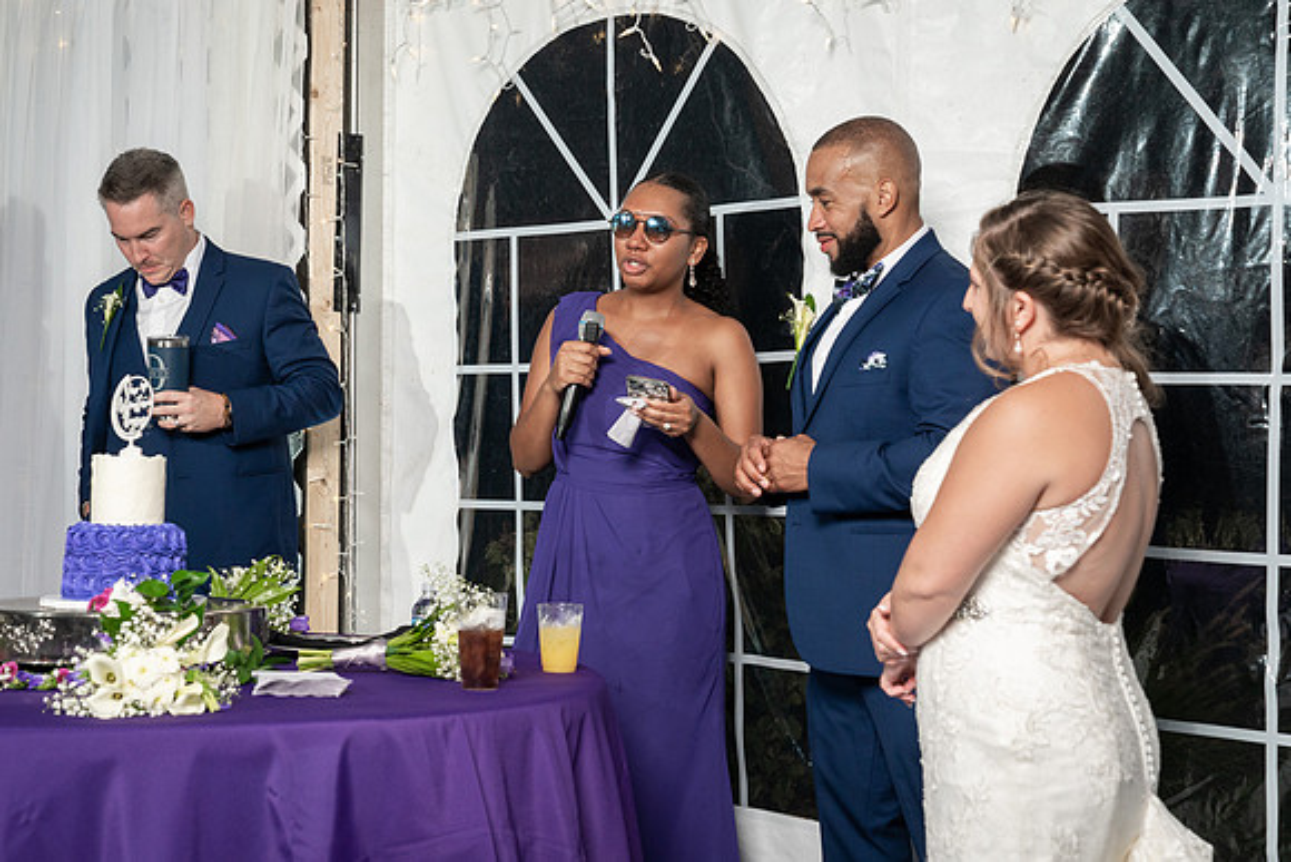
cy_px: 431
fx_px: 1985
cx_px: 646
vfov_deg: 24.5
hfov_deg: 36.0
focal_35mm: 55
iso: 1600
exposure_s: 1/200
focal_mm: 55
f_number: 5.6
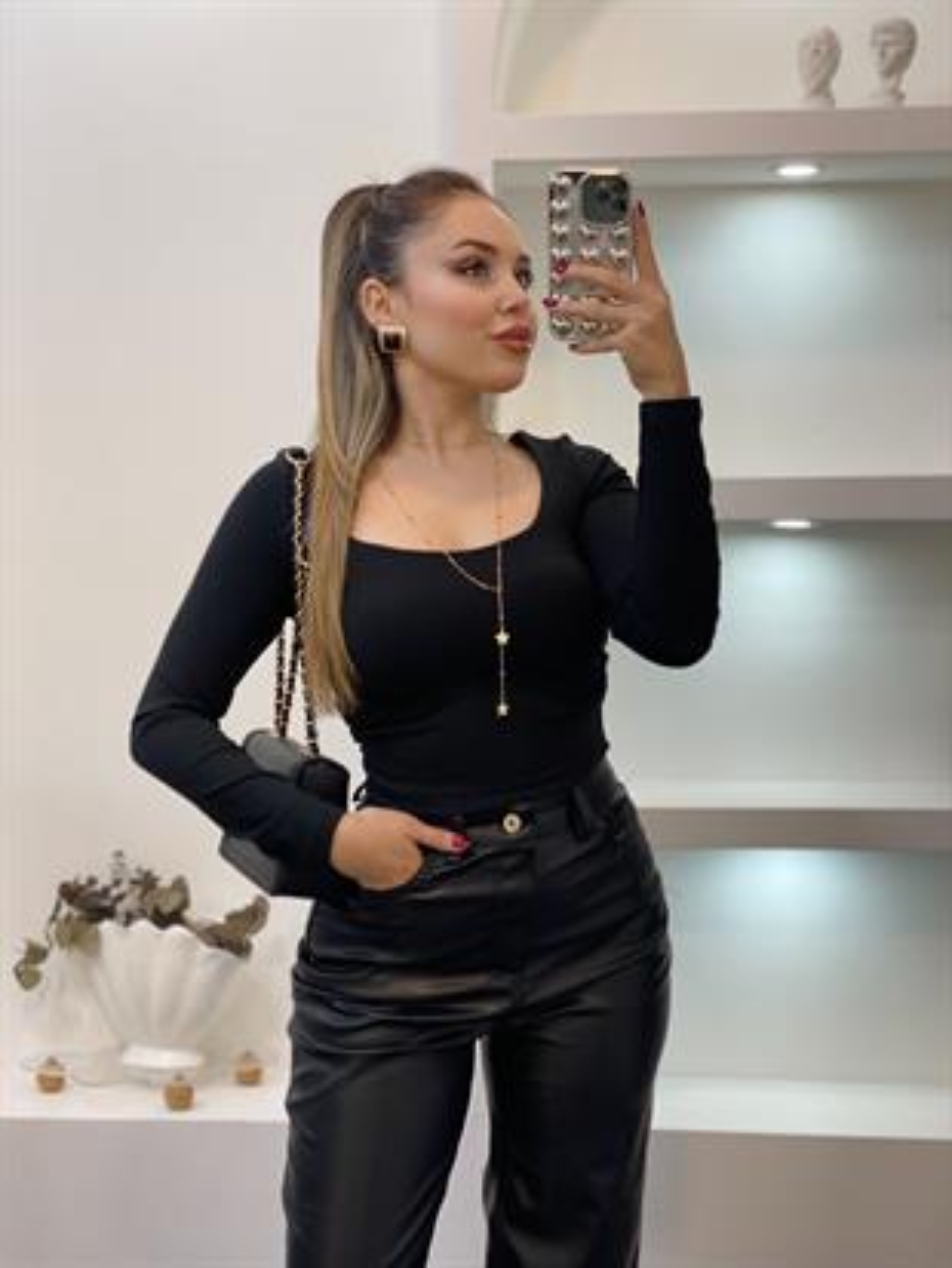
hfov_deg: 28.0
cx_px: 476
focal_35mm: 52
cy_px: 634
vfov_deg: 36.8
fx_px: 1906
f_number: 2
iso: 80
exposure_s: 1/100
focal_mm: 6
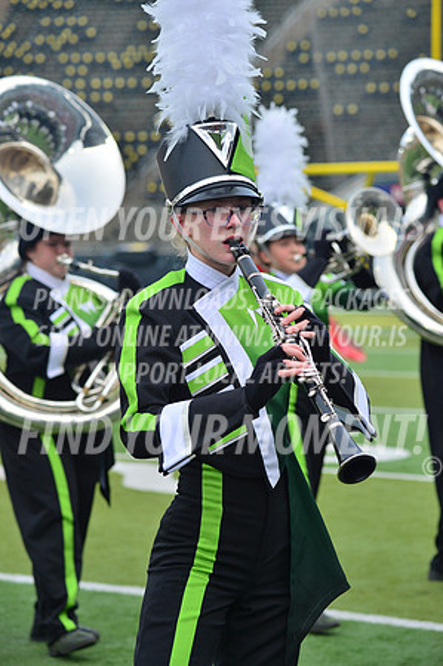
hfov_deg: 10.9
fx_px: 2312
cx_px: 222
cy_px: 333
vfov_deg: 16.4
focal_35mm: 125
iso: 200
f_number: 5.6
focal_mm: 125
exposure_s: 1/640
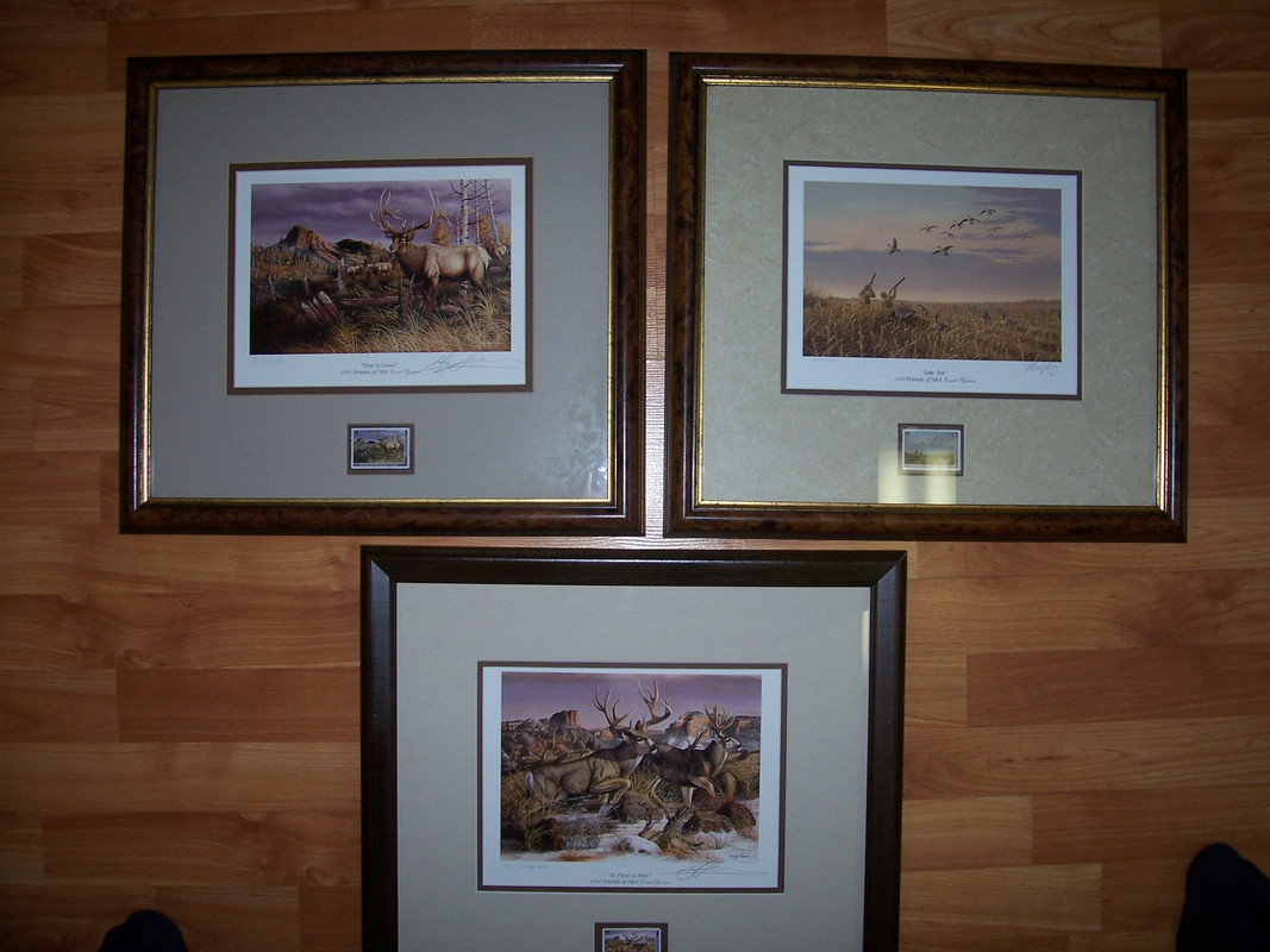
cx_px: 635
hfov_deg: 54.0
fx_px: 1247
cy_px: 476
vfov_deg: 41.8
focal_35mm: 34
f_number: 2.7
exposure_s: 1/60
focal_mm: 5.6
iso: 80
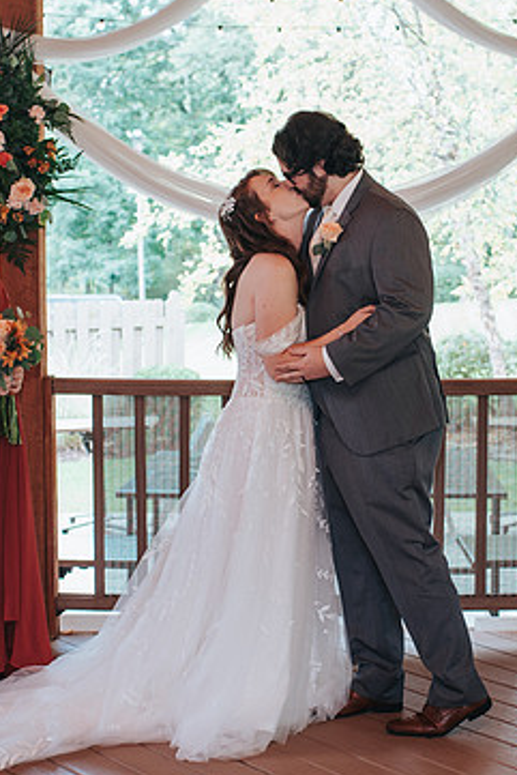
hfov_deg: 16.5
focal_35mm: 83
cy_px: 419
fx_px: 1786
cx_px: 318
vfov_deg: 24.5
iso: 250
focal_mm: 35
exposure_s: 1/125
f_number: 3.2
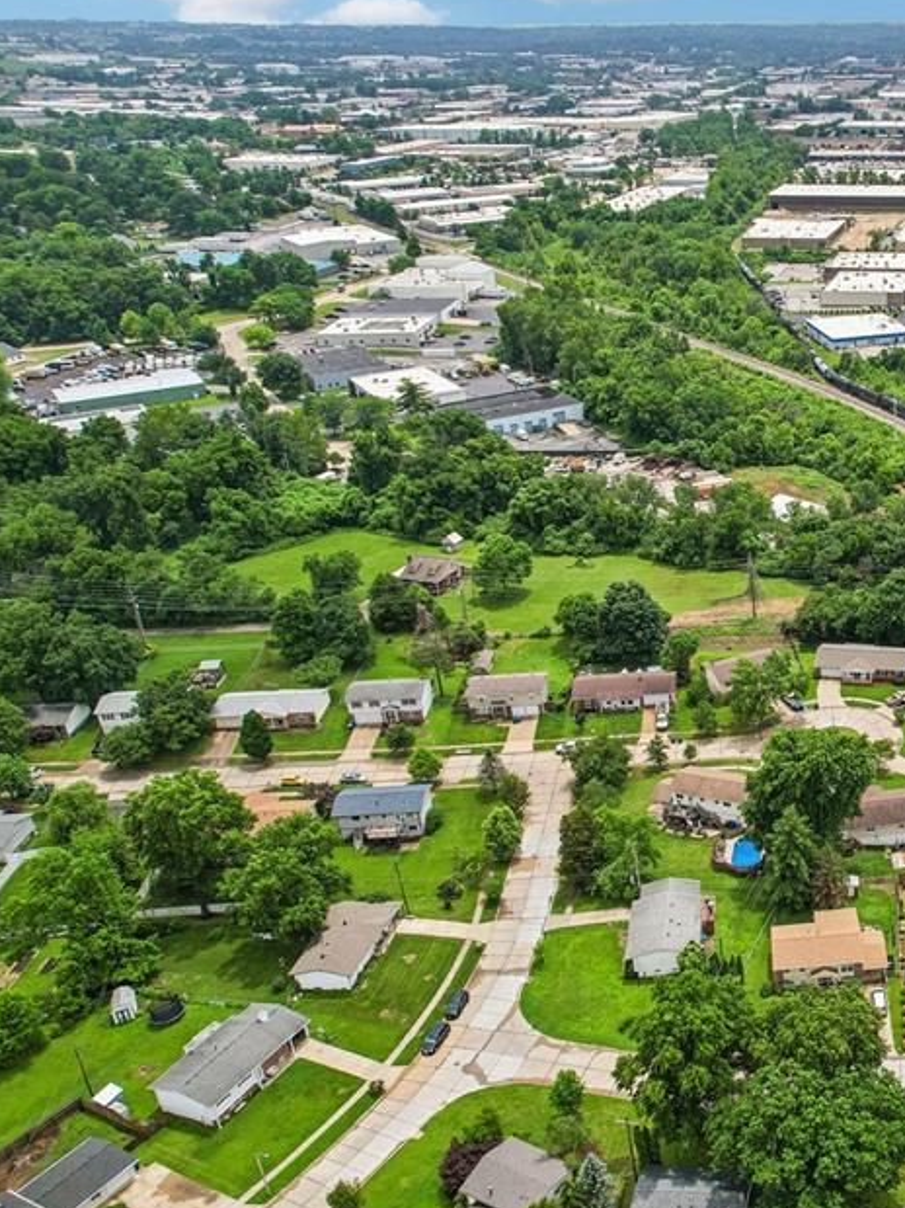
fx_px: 1220
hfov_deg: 35.8
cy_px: 607
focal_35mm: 35
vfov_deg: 52.6
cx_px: 950
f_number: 2.8
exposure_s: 1/3000
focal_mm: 8.4
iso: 100
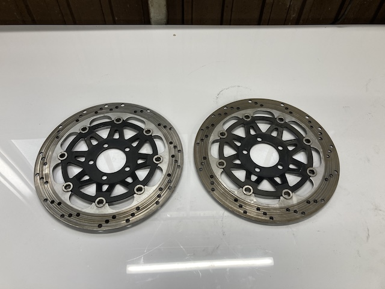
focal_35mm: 28
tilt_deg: -56.5
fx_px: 311
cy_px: 144
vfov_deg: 49.7
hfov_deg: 63.4
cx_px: 192
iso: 50
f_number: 1.8
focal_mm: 3.99
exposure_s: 1/120
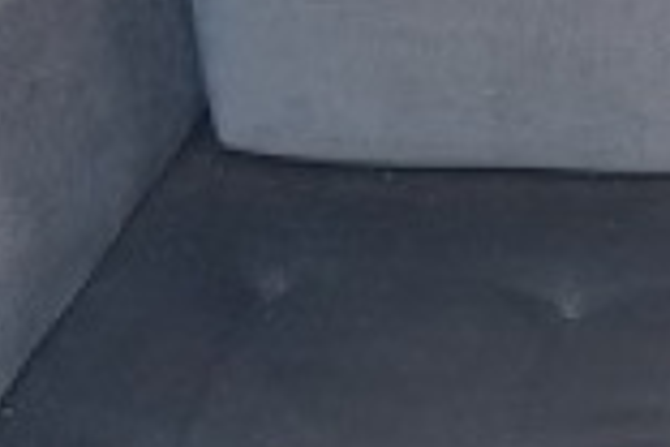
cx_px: 1170
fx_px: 2568
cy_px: -271
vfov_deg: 9.6
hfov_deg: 13.5
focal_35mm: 138
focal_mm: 24
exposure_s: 1/100
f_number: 5
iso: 800
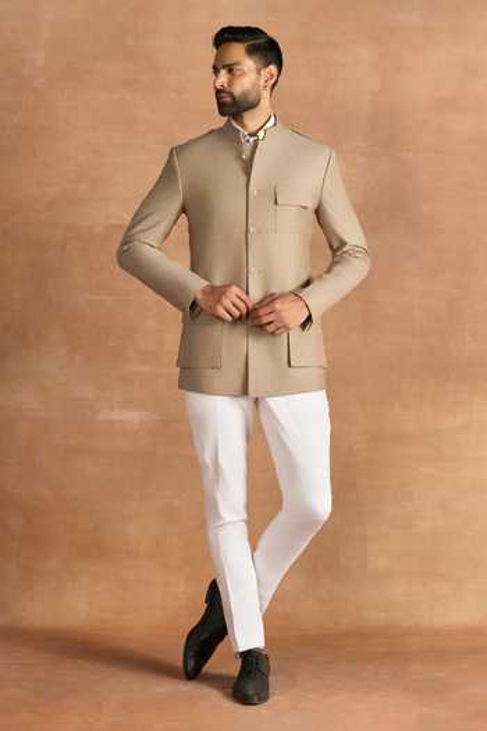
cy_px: 366
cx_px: 244
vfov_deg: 28.8
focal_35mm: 70
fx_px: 1420
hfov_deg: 19.5
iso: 125
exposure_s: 1/160
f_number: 5
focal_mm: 70
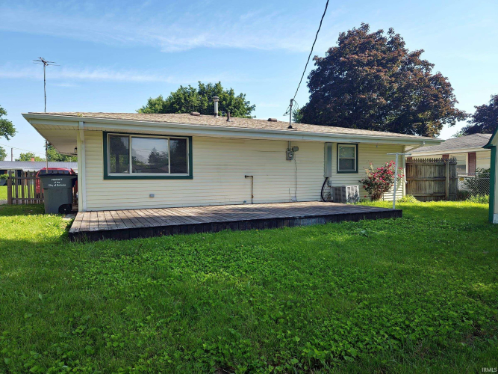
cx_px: 249
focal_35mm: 23
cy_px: 187
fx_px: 331
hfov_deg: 73.9
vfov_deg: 58.9
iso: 20
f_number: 1.8
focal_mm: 5.4
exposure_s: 1/769
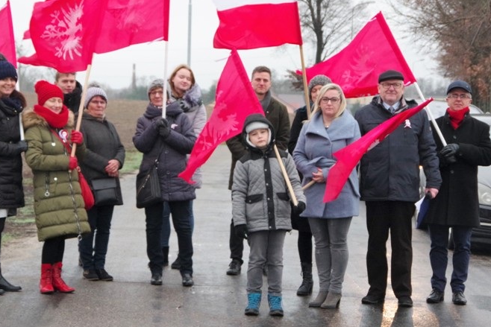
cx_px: 180
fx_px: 1528
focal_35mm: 112
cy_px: 181
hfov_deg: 18.2
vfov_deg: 12.2
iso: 1600
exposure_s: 1/200
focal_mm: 48
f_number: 7.1
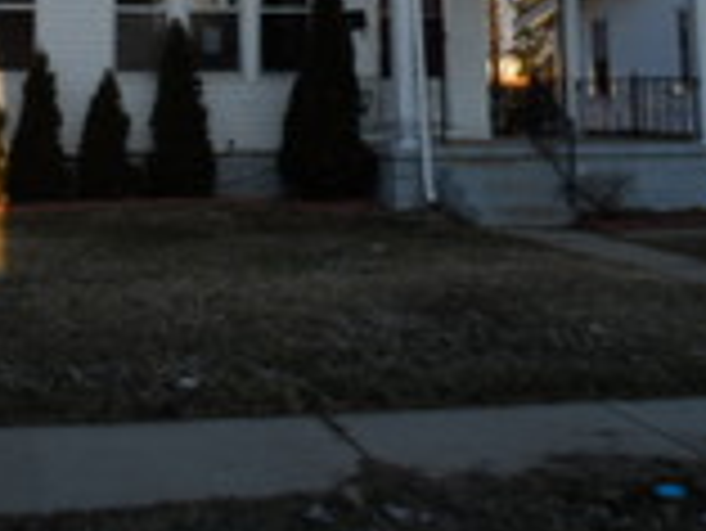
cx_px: 180
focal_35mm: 53
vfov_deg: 25.8
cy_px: -32
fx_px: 1082
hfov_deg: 35.4
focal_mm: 4
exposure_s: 1/500
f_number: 3.2
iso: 80
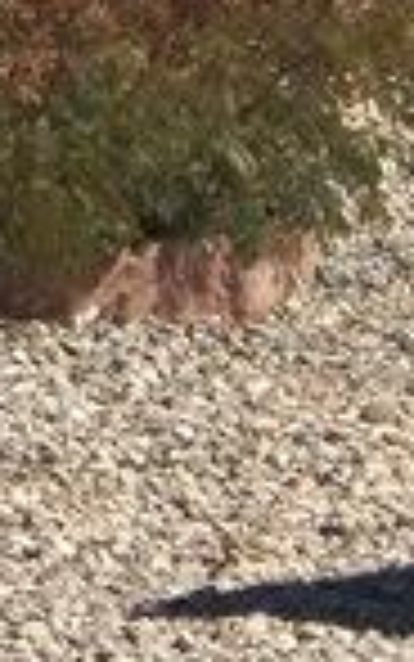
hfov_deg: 2.1
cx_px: -576
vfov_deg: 3.4
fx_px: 11055
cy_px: -703
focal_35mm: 613
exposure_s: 1/1250
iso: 125
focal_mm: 15.2
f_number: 4
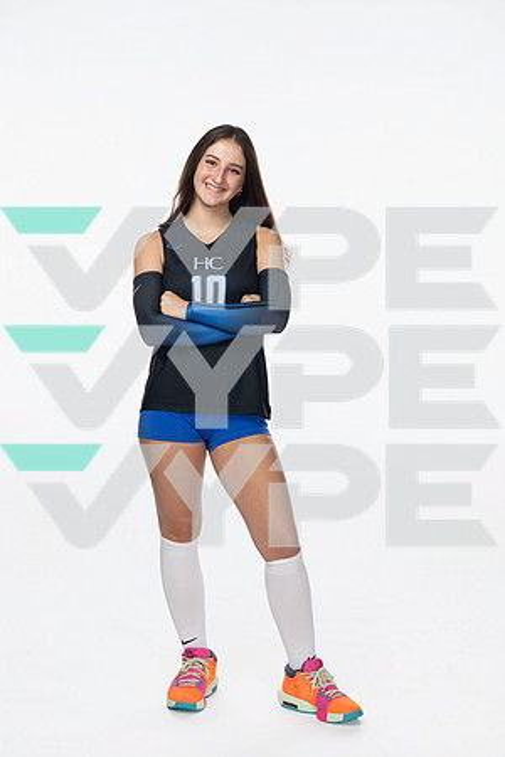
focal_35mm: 54
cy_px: 378
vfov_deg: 36.9
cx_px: 252
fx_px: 1136
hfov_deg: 25.1
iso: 640
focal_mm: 54
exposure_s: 1/250
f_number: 8
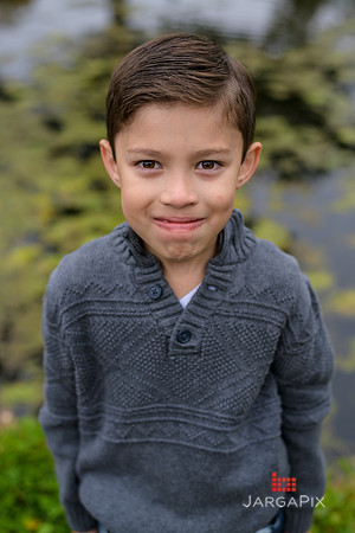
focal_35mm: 50
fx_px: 740
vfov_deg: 39.6
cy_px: 266
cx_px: 178
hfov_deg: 27.0
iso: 200
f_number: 3.2
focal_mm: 50
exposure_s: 1/400
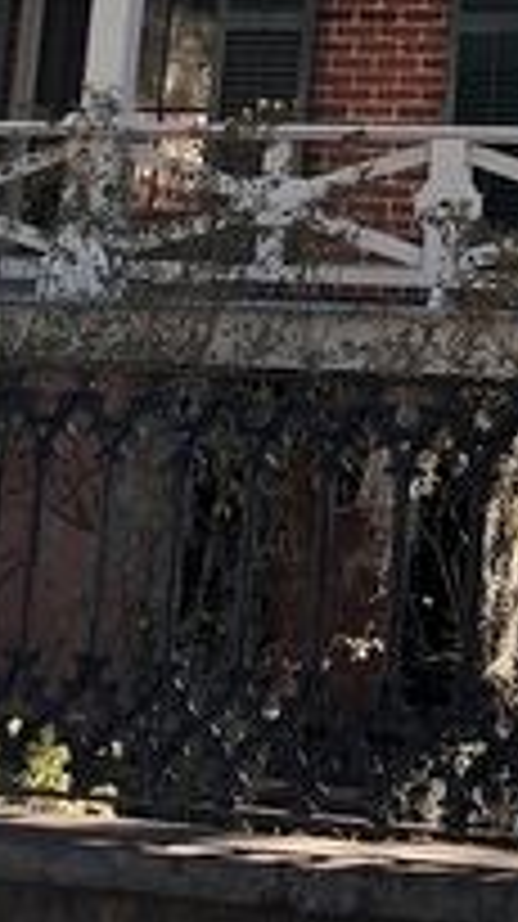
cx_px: 658
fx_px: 2912
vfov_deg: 16.5
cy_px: -423
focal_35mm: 119
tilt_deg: +15.9
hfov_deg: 10.0
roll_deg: -2.3
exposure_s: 1/128
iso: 20
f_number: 1.8
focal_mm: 4
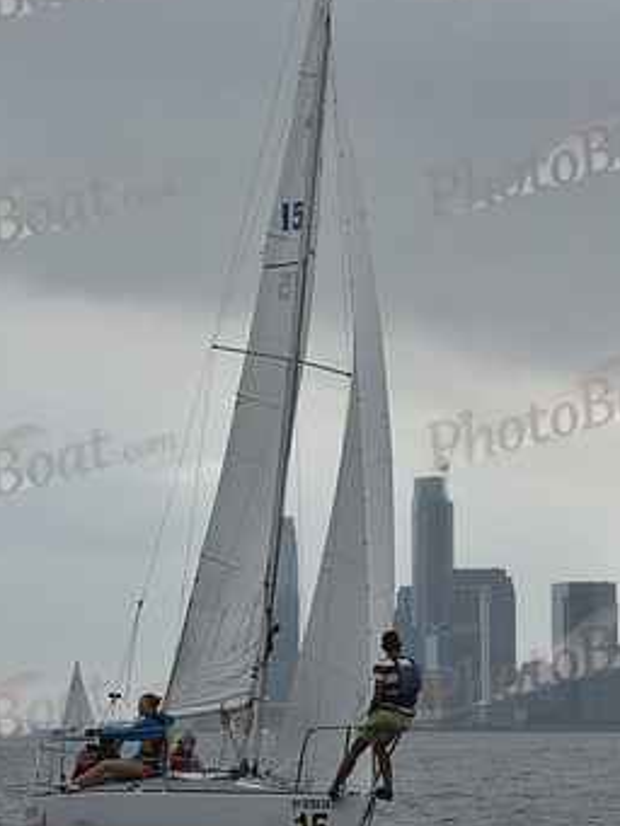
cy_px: 317
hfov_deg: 8.3
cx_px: 302
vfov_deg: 11.0
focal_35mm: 180
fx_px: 4296
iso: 400
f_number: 10
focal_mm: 110
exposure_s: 1/800
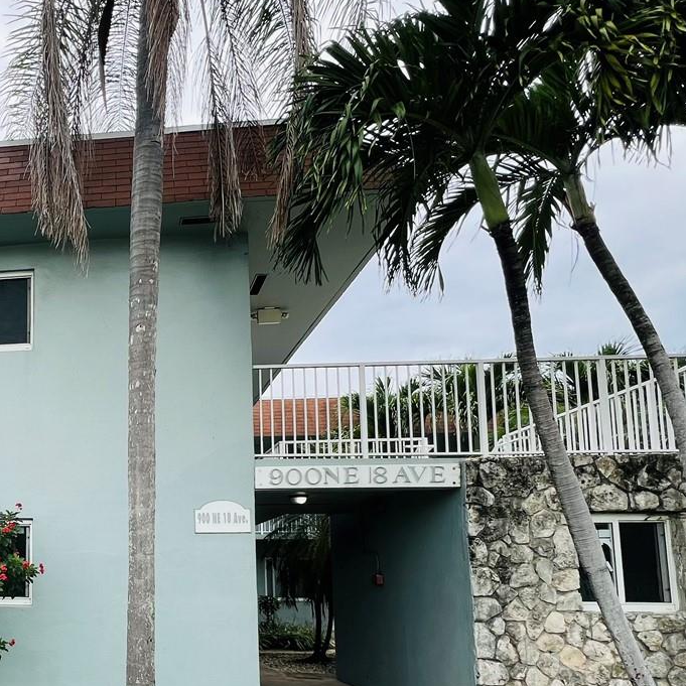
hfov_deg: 50.2
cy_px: 513
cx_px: 31
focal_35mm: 27
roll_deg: -0.6
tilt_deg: +6.0
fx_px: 605
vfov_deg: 56.2
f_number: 1.8
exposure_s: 1/396
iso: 32
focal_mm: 1.57
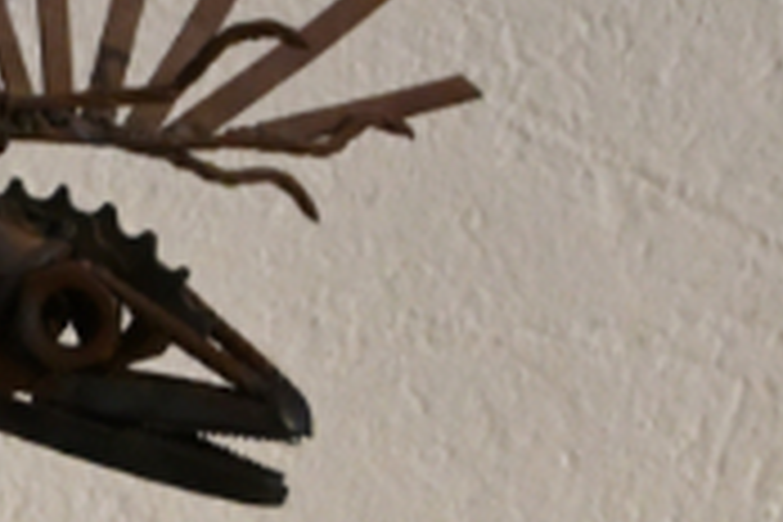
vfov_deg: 4.1
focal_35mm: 335
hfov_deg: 5.8
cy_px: 252
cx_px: -1462
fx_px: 7286
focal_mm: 38
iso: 1400
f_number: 5.6
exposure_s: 1/125
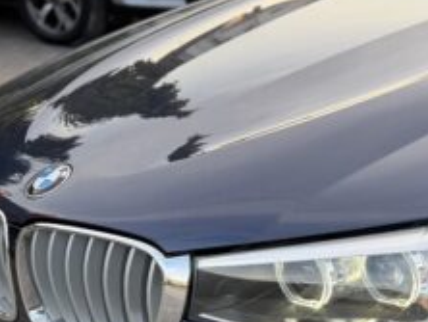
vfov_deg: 17.8
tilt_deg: -17.9
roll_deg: -4.9
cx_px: 553
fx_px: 1027
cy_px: 189
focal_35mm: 83
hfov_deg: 21.4
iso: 64
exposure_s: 1/155
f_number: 1.78
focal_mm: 6.76
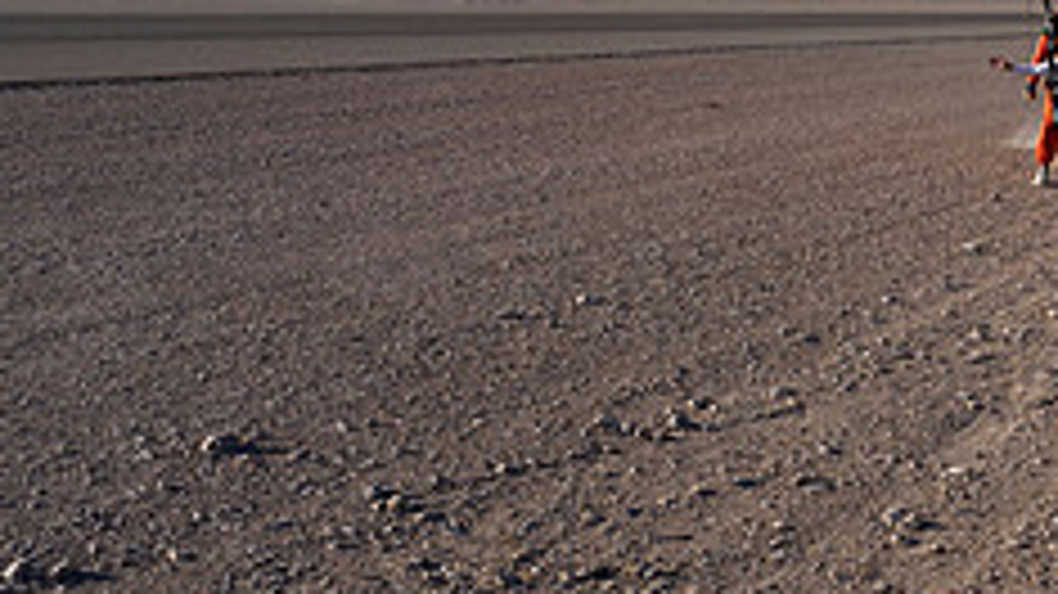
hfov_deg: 30.9
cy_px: 83
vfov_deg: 19.1
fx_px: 1739
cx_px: 1099
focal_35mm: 62
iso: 800
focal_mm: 24
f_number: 10
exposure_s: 1/2000
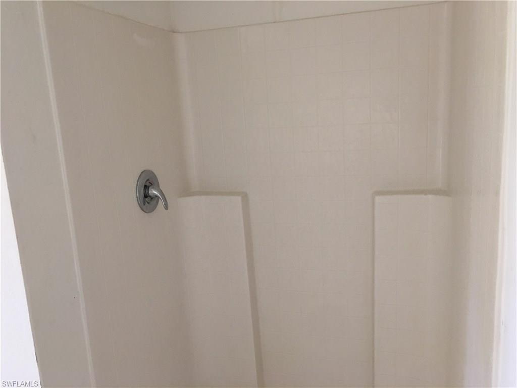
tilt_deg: -9.6
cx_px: 258
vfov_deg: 48.2
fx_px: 433
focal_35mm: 29
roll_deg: +3.1
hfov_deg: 61.7
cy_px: 194
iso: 50
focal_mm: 4.15
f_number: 2.2
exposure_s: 1/15
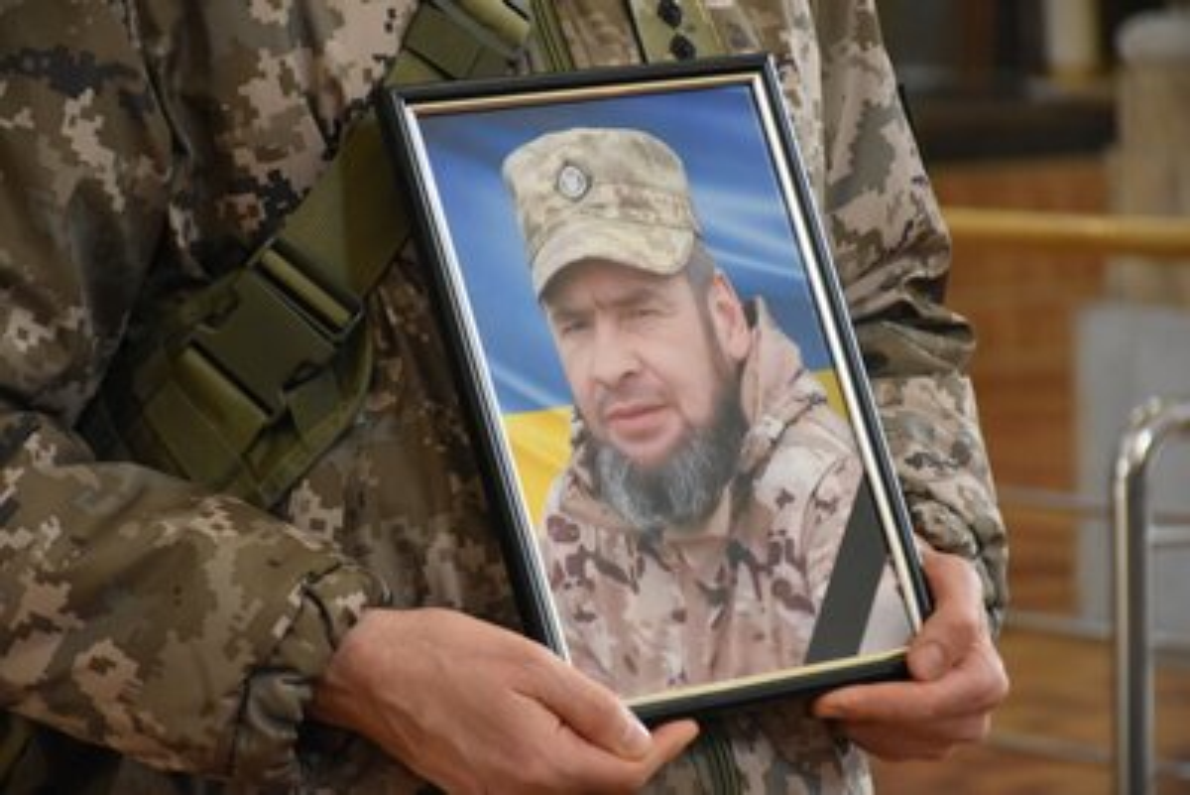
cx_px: 595
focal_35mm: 158
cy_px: 398
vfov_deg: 8.7
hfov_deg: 13.0
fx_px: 5208
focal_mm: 105
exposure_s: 1/50
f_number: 5.6
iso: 3200
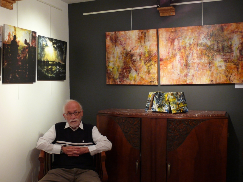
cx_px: 97
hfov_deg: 42.7
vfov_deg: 32.8
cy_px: 111
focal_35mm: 44
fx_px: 309
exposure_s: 1/20
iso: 200
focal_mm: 7.4
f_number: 2.8
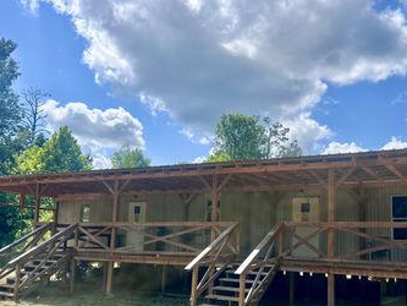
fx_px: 423
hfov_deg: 51.0
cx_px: 242
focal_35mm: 36
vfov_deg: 39.4
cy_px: 189
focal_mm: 6.86
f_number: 1.78
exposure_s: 1/7042
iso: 80
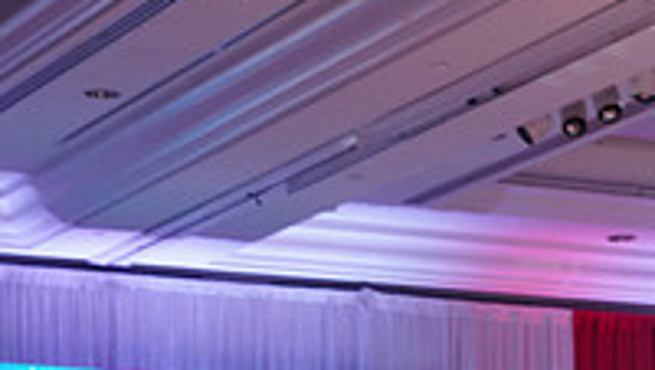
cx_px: 450
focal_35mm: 170
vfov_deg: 6.8
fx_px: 2956
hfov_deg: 12.6
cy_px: 881
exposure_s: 1/200
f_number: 5
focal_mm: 56
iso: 2000
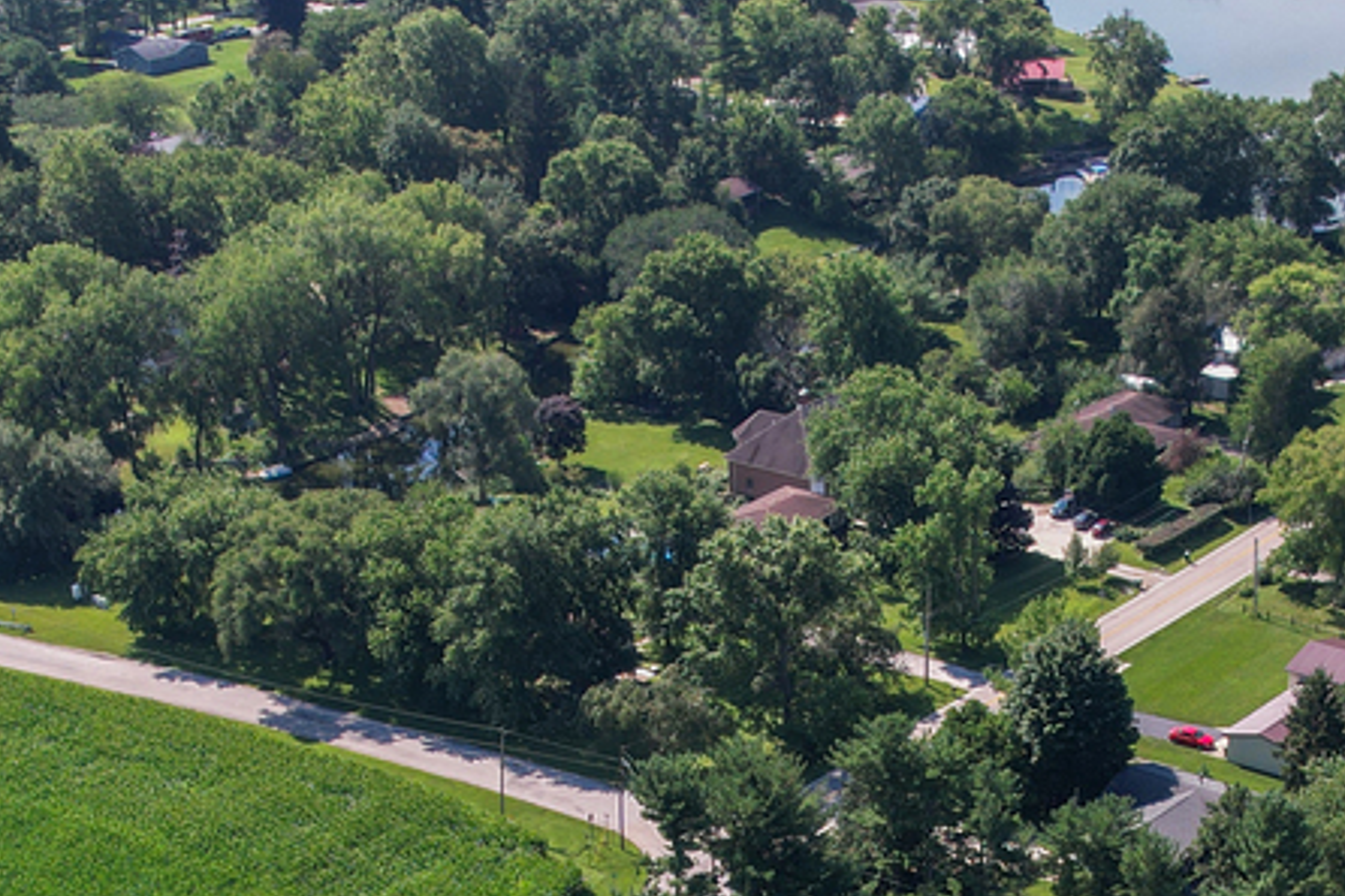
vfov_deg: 16.5
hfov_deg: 25.3
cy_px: 1026
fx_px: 2988
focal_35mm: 80
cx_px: 802
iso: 100
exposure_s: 1/800
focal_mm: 8.38
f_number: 2.8
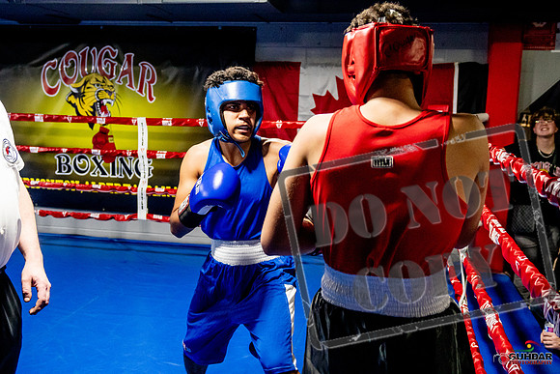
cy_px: 187
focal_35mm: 37
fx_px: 576
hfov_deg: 51.9
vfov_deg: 36.0
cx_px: 280
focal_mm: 25
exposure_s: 1/800
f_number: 2.8
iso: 5000
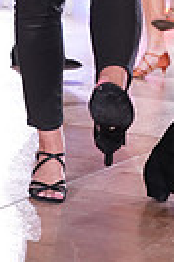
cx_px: 216
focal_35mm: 186
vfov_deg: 10.2
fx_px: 1352
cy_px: -254
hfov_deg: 7.3
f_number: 4
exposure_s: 1/320
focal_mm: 43
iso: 1600
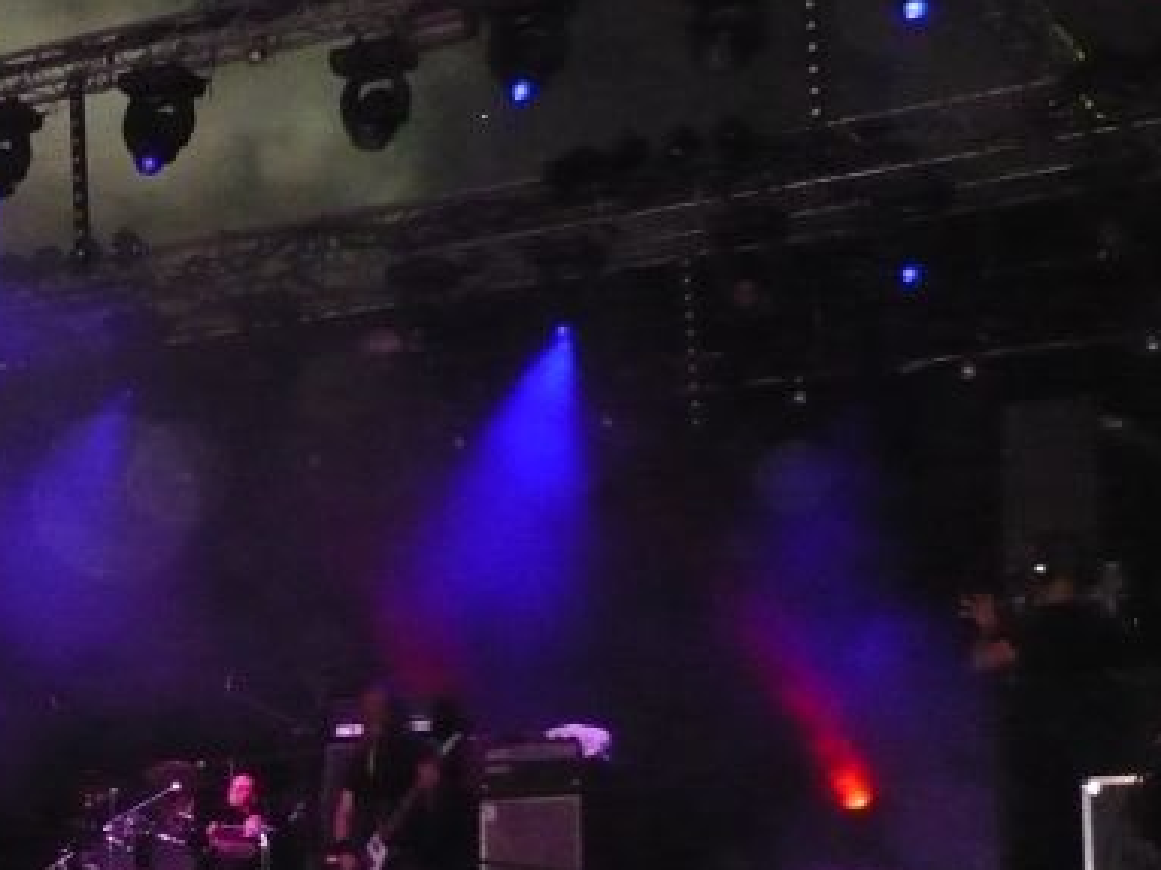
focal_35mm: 94
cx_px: -42
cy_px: 679
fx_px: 3152
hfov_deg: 20.1
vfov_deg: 15.6
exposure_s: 1/30
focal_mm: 7.4
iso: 640
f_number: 3.5
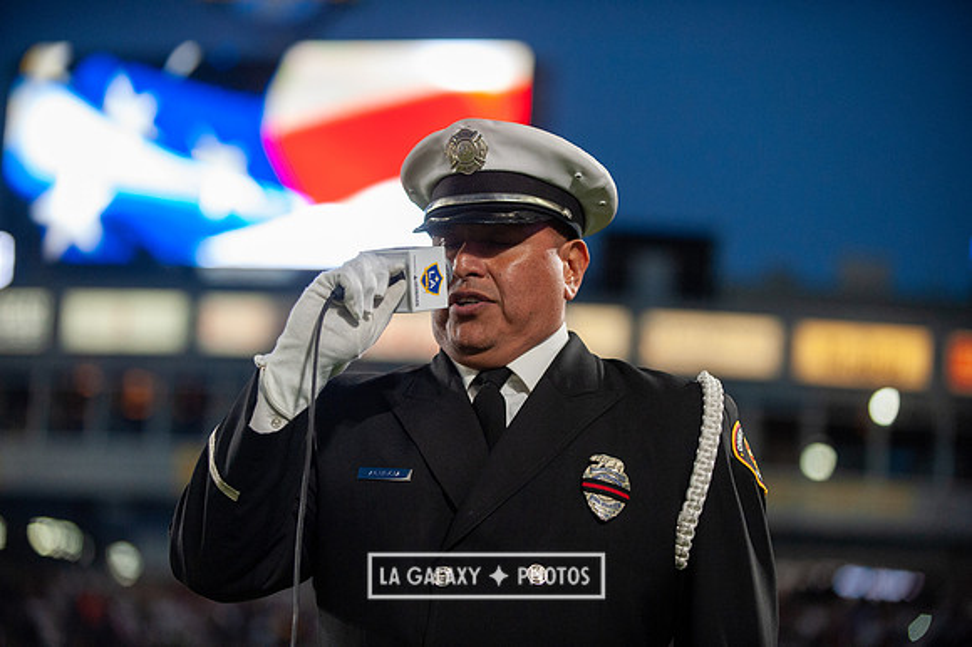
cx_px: 486
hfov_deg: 17.1
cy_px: 324
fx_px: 3238
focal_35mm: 120
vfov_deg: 11.4
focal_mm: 120
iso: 1600
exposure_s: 1/1000
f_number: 2.8
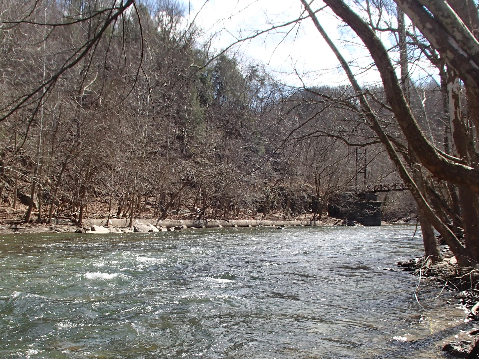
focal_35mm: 41
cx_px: 207
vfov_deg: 34.7
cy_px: 249
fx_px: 567
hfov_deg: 45.7
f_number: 3.9
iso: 100
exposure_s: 1/500
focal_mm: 5
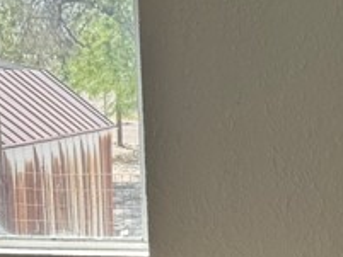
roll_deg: -0.9
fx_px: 1210
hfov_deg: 15.8
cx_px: 360
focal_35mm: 122
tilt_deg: -13.6
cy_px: 322
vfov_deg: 11.9
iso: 80
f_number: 1.78
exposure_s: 1/522
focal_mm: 6.76
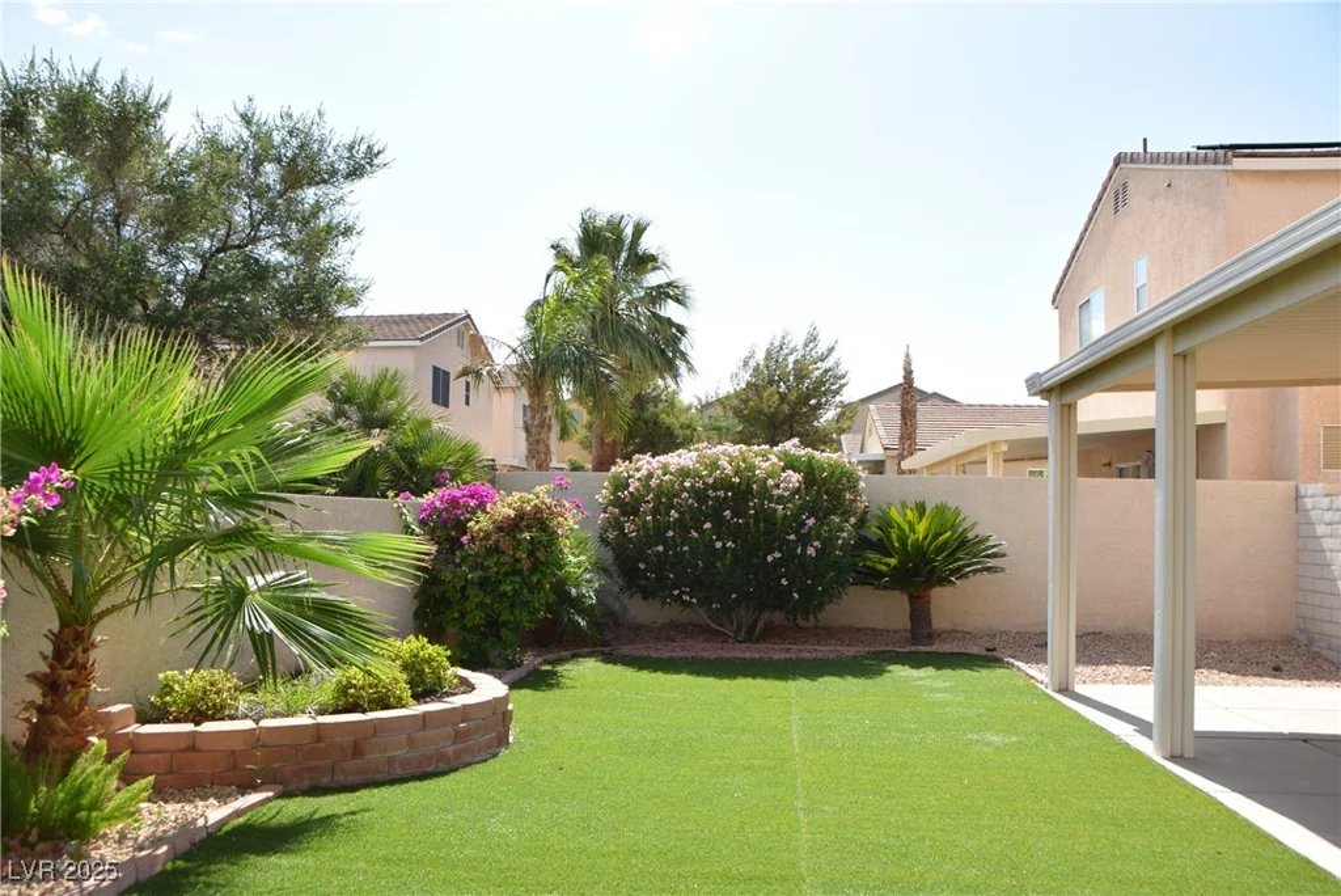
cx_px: 670
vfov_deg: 48.0
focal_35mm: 27
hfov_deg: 67.4
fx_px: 1006
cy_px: 448
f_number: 10
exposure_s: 1/200
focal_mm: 18
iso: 100
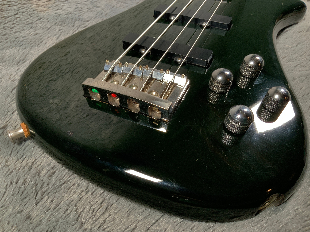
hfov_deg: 61.7
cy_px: 116
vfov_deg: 48.2
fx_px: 260
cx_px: 155
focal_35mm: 29
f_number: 1.8
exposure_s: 1/62
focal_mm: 3
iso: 64
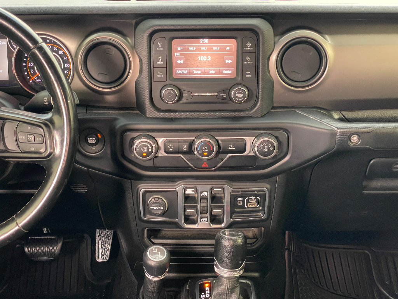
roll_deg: -1.5
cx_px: 199
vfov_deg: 28.0
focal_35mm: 52
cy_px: 150
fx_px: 598
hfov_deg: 36.8
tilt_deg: -27.2
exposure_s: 1/60
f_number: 2
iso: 800
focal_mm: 6
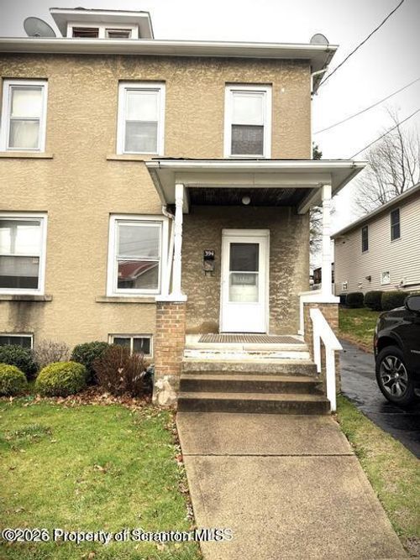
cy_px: 280
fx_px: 388
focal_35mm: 24
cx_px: 210
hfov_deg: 56.8
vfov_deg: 71.6
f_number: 1.78
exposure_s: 1/2445
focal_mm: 6.76
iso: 100
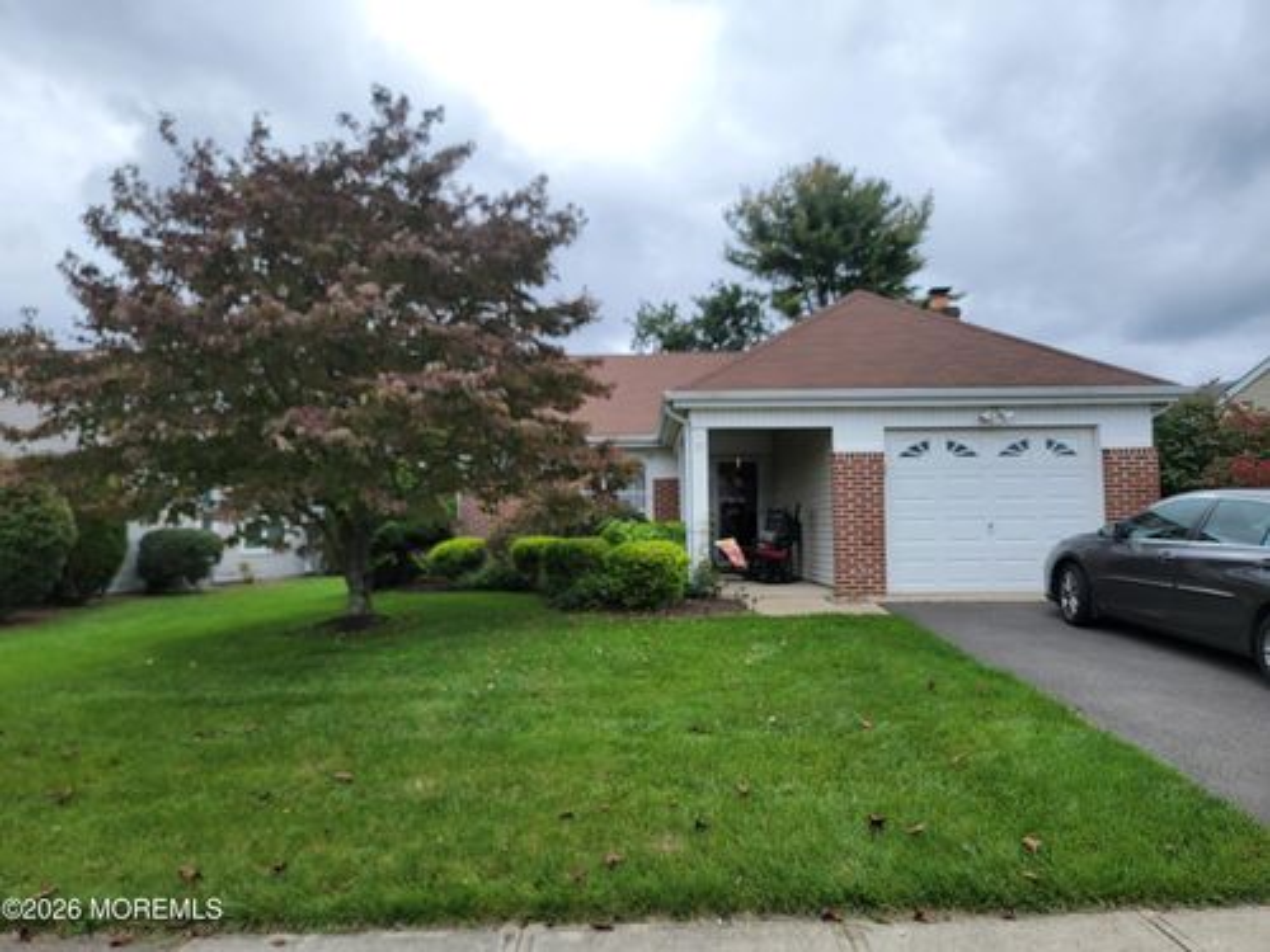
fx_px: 881
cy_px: 476
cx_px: 635
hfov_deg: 71.6
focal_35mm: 24
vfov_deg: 56.8
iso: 16
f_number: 1.8
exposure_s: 1/488
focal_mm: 6.7
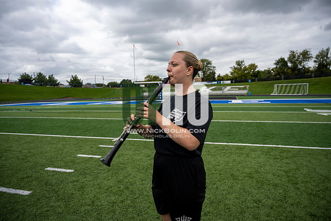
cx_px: 166
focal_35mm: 24
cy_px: 110
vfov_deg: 53.2
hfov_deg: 73.7
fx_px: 221
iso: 160
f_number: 4
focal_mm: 24
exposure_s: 1/800
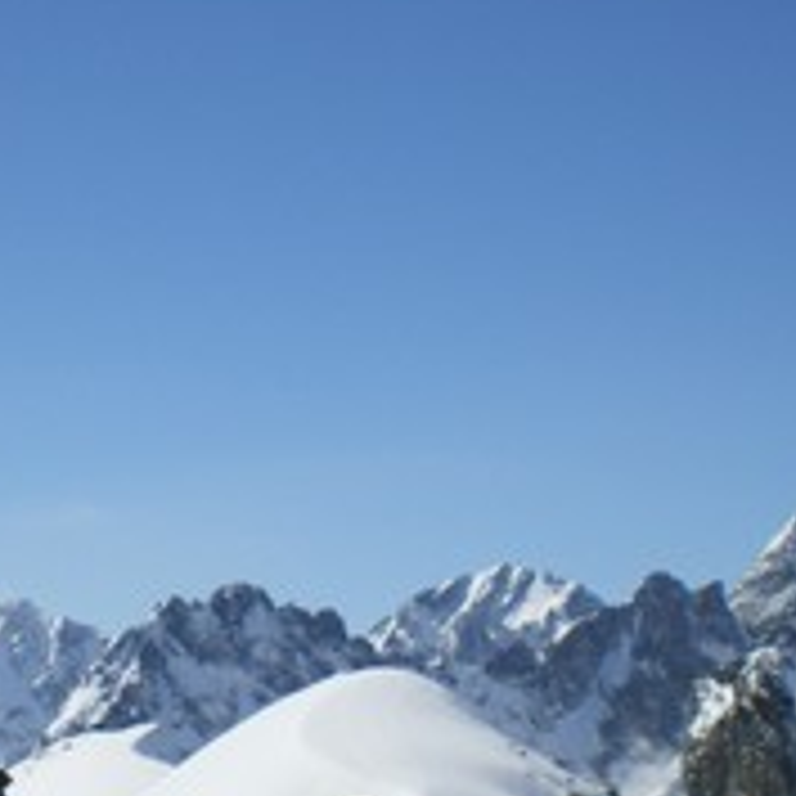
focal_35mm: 114
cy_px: 729
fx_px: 2966
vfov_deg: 15.1
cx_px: 76
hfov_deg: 15.1
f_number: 4.6
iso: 64
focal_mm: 6.3
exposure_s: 1/1000
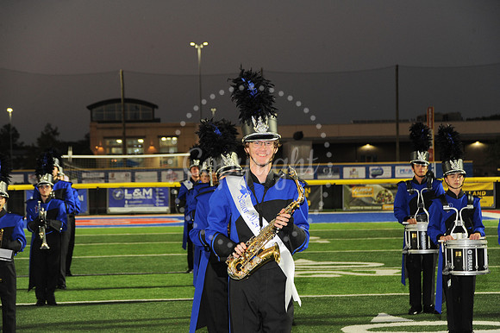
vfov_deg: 13.0
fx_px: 1457
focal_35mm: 105
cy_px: 166
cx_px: 250
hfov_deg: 19.5
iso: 1000
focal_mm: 105
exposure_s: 1/80
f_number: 6.3
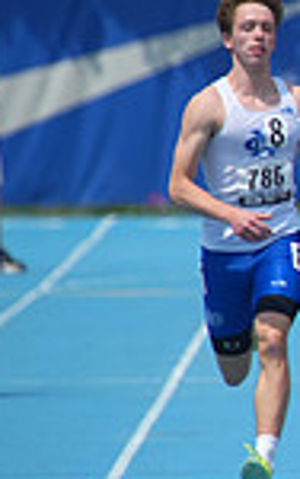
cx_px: 910
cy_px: 244
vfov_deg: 1.3
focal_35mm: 1572
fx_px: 20525
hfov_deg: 0.8
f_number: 5.6
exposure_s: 1/2000
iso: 400
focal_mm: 400
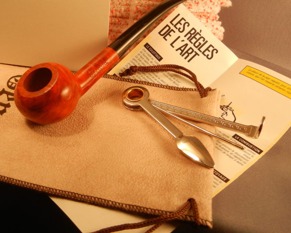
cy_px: 80
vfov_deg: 34.6
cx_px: 85
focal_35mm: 43
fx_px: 370
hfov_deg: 42.0
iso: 160
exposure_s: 1/390
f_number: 3.5
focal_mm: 5.4
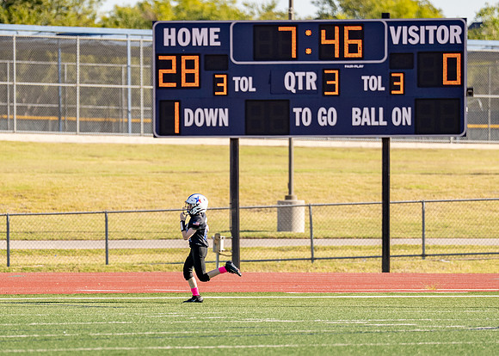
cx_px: 190
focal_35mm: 385
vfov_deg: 3.7
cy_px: 218
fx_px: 5451
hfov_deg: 5.2
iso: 160
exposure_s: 1/2000
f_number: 2.8
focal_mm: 200
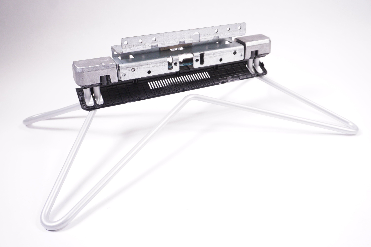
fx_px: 340
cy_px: 124
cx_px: 186
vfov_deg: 39.9
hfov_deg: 57.3
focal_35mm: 33
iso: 800
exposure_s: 1/250
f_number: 5.6
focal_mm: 22
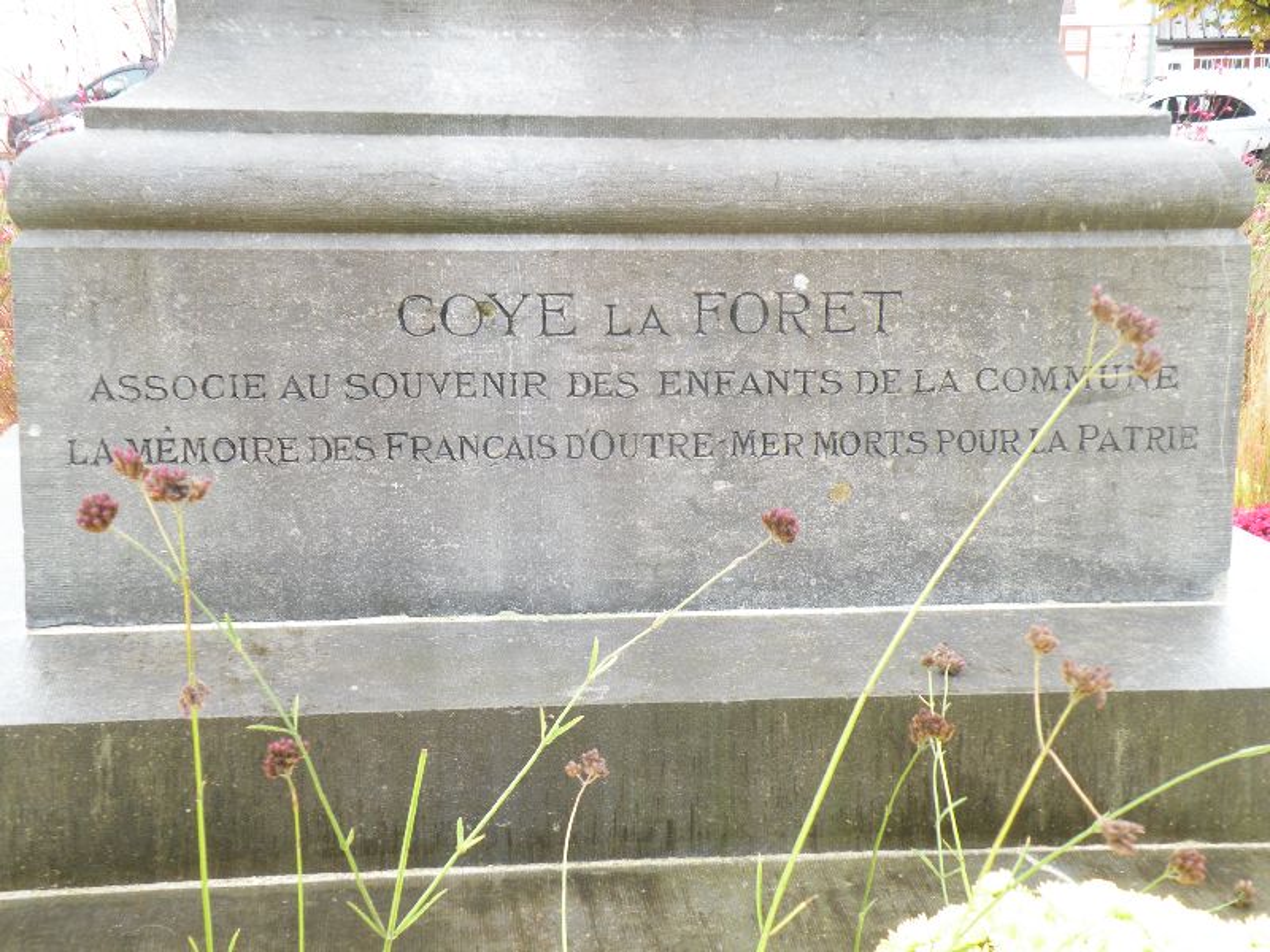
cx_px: 635
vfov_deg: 26.1
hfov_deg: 34.3
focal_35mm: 56
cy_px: 476
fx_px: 2055
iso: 100
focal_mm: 9.8
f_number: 3.5
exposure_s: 1/30
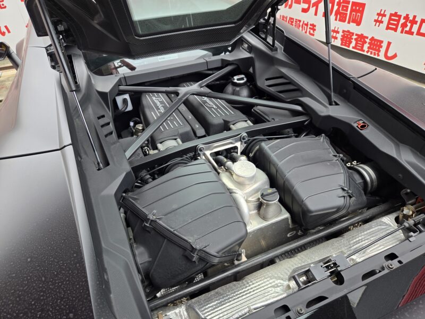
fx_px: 282
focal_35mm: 23
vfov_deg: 58.9
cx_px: 212
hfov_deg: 73.9
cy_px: 160
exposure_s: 1/180
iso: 40
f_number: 1.8
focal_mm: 5.4
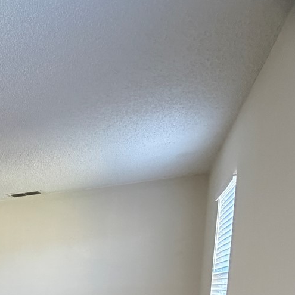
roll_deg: +0.4
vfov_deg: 36.2
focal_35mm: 40
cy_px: 317
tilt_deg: -5.2
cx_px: -164
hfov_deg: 26.9
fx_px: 386
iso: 250
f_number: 2.2
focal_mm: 2.22
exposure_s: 1/60
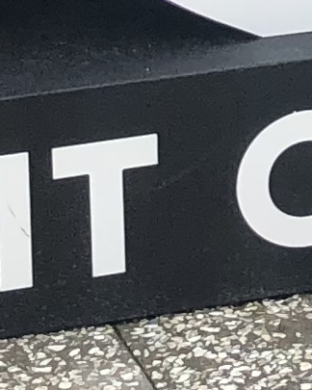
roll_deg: +0.9
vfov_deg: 6.9
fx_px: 3140
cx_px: 729
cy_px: -333
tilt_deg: -12.8
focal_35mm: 272
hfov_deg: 5.5
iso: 20
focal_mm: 4
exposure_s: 1/979
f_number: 1.8
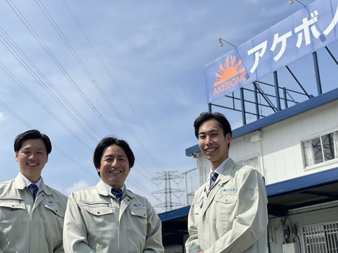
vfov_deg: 28.0
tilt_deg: +19.3
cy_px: 126
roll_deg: +2.5
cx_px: 169
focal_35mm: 52
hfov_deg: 36.8
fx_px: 508
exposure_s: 1/3195
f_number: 2
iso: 32
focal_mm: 6
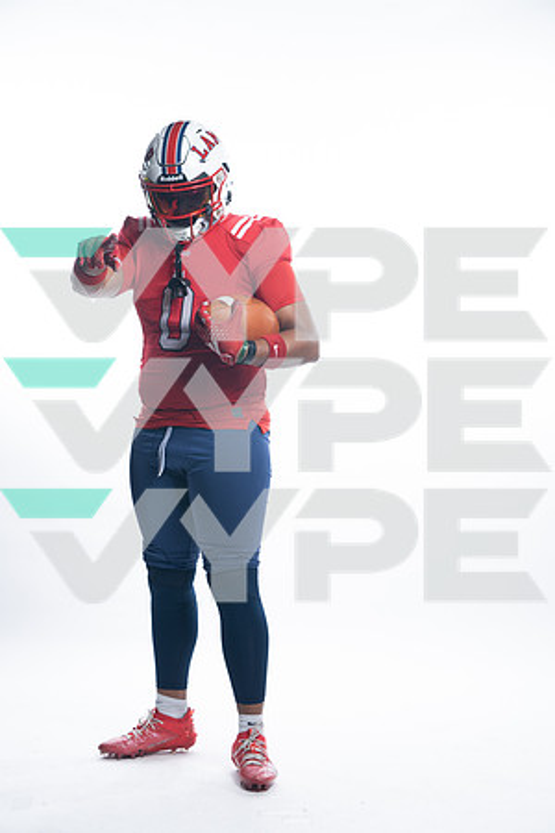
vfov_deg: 26.7
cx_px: 278
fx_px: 1757
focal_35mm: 76
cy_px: 416
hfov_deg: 17.9
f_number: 5.6
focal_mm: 76
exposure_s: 1/250
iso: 200
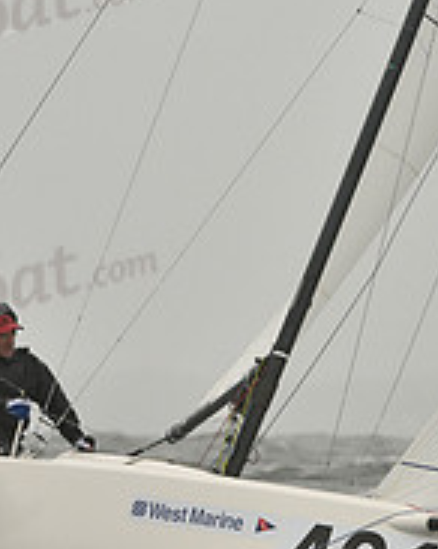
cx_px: 315
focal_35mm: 863
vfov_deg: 2.2
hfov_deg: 1.8
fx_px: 14007
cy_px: 418
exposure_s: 1/1000
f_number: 6.3
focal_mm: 290
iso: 400
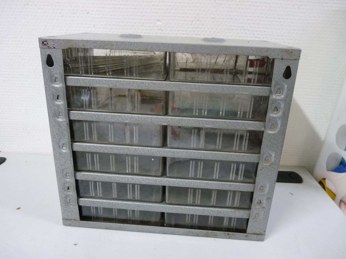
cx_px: 173
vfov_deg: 51.4
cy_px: 130
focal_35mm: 27
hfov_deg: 65.3
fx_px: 270
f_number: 2.8
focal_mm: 4.8
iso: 400
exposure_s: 1/10
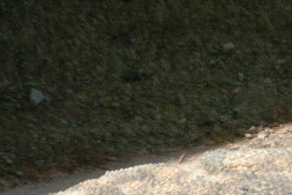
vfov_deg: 5.7
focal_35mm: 241
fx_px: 1956
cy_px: 179
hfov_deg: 8.5
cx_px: 259
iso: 1100
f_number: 13
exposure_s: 1/640
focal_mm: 42
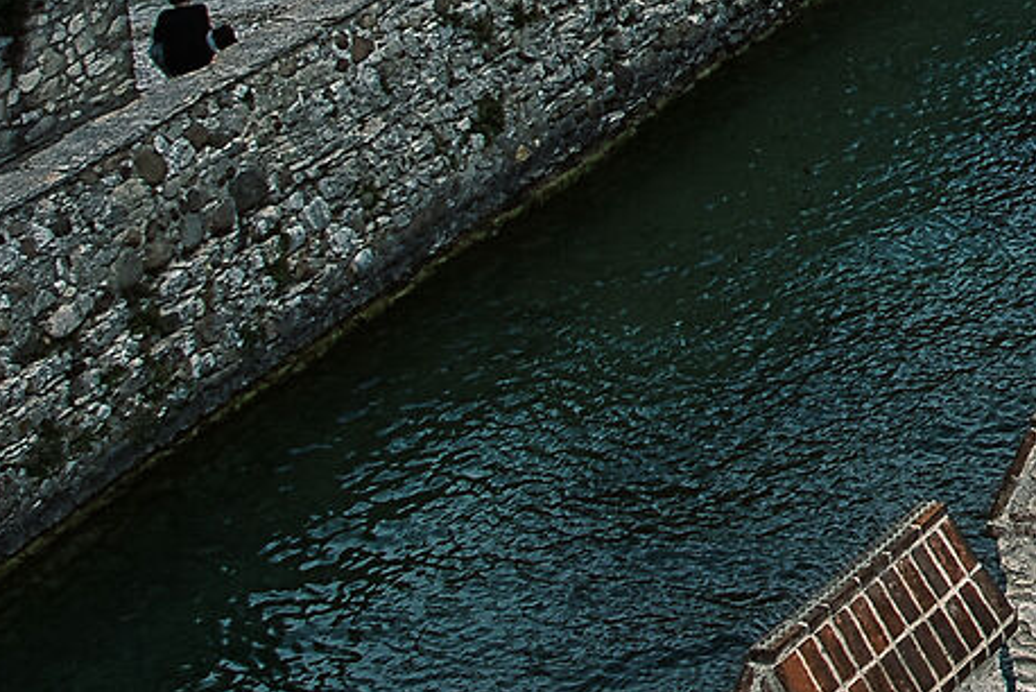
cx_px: 2450
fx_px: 5125
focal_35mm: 178
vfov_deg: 7.4
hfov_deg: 10.1
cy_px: -676
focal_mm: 34
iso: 160
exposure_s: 1/500
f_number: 7.1
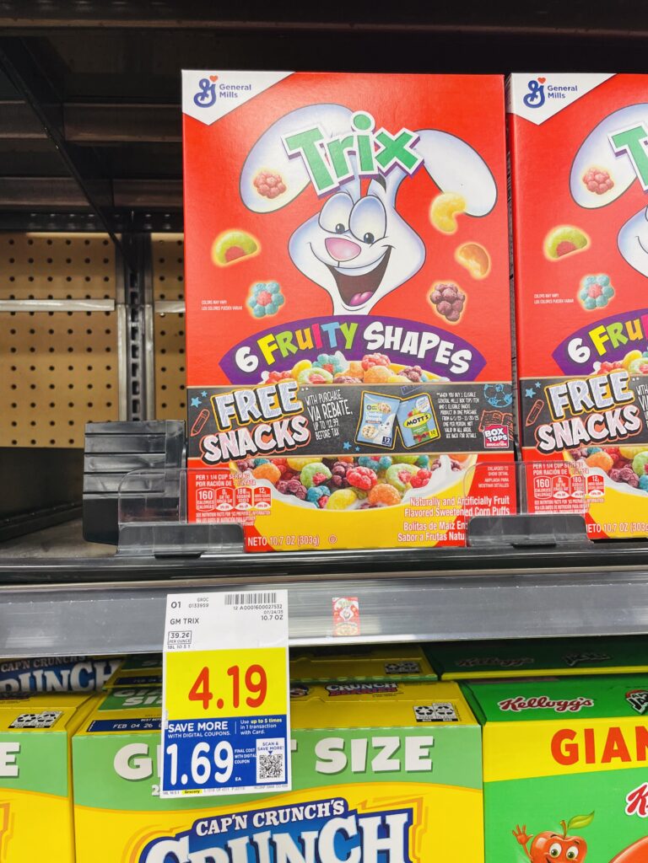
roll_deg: +1.9
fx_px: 649
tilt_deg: +2.3
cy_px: 432
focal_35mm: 26
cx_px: 324
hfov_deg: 53.1
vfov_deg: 67.3
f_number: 1.6
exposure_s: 1/120
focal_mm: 4.2
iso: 125
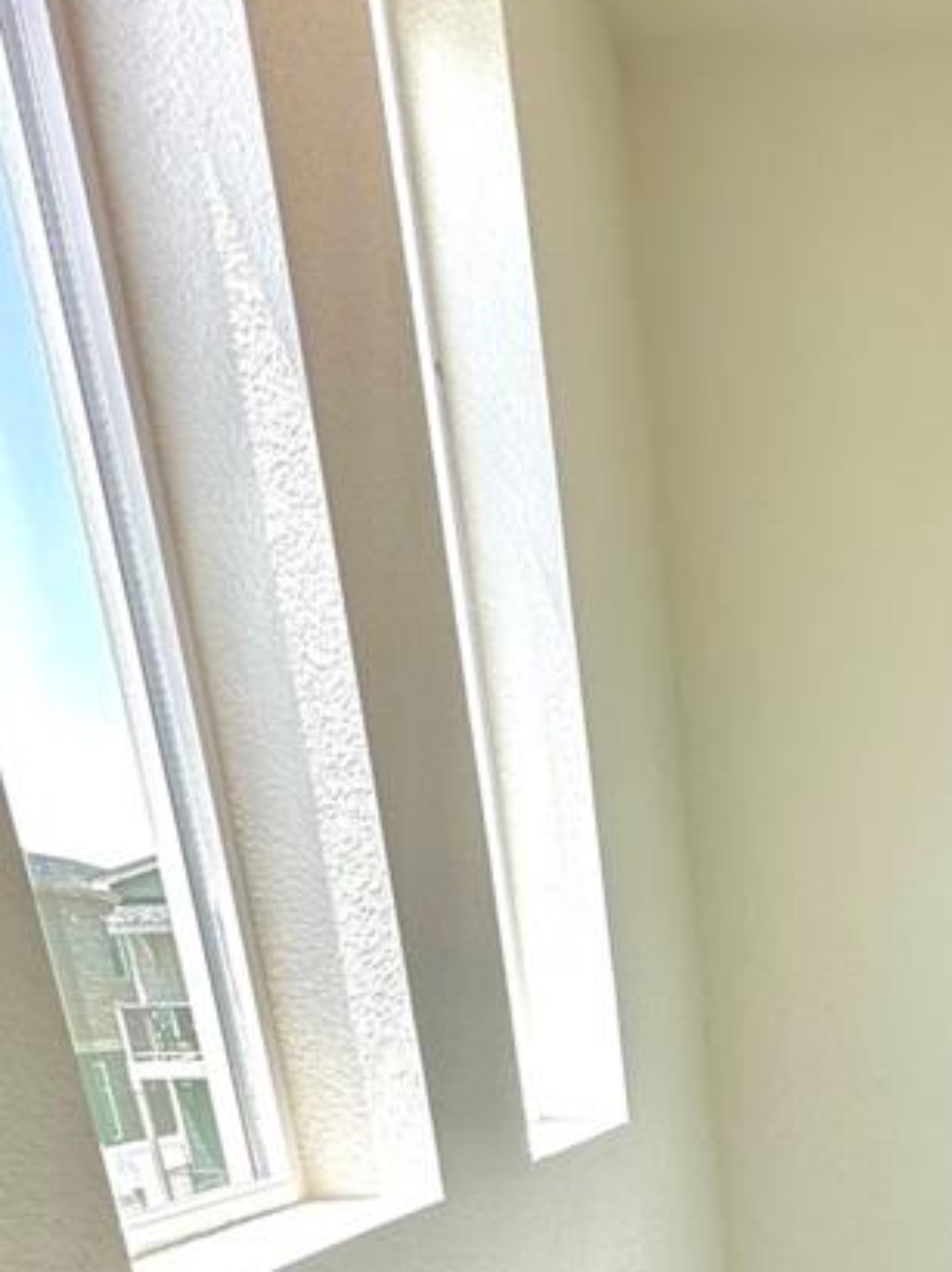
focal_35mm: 41
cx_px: 949
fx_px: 1505
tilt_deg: -27.1
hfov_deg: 32.3
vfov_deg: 31.4
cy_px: 1765
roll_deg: +0.7
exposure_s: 1/201
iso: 40
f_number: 2.2
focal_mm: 2.22
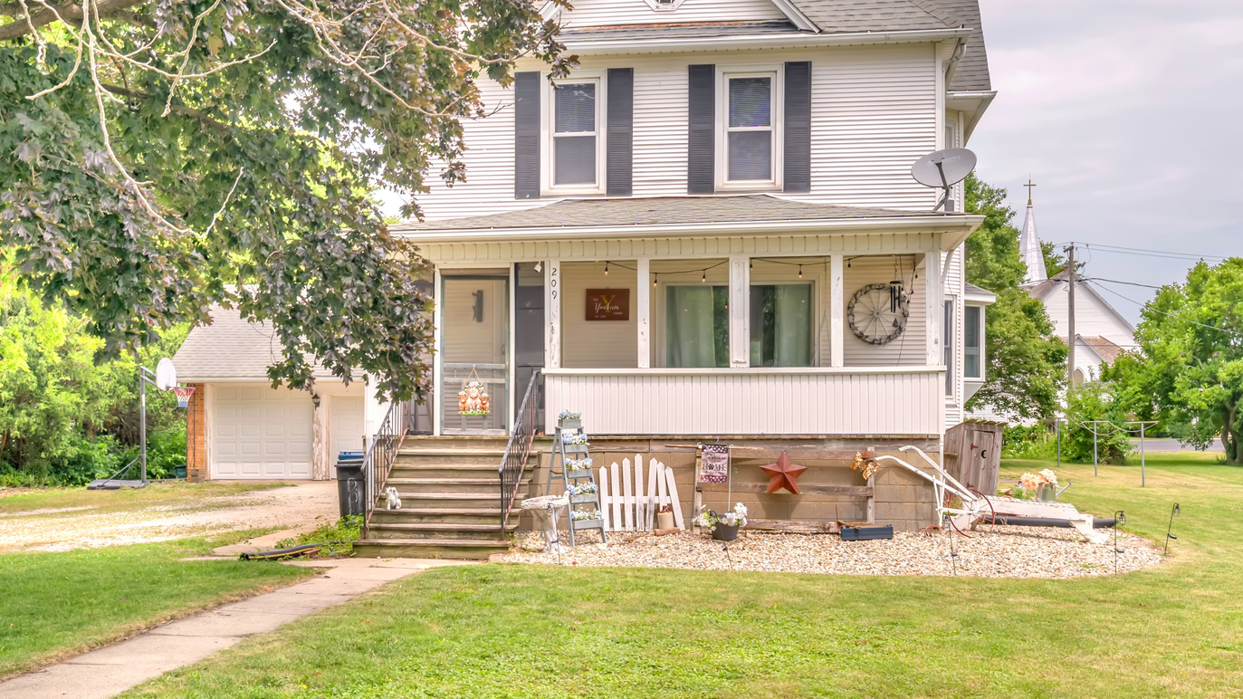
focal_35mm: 42
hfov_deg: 48.4
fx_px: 1384
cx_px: 607
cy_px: 211
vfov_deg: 28.1
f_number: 9
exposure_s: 1/100
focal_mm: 34
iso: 160
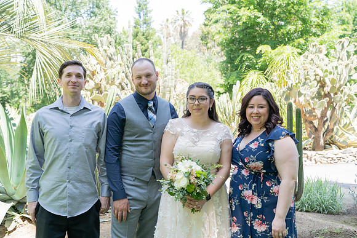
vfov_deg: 27.5
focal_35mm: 49
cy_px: 119
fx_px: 486
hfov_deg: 40.3
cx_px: 178
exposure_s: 1/250
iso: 250
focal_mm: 49
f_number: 4
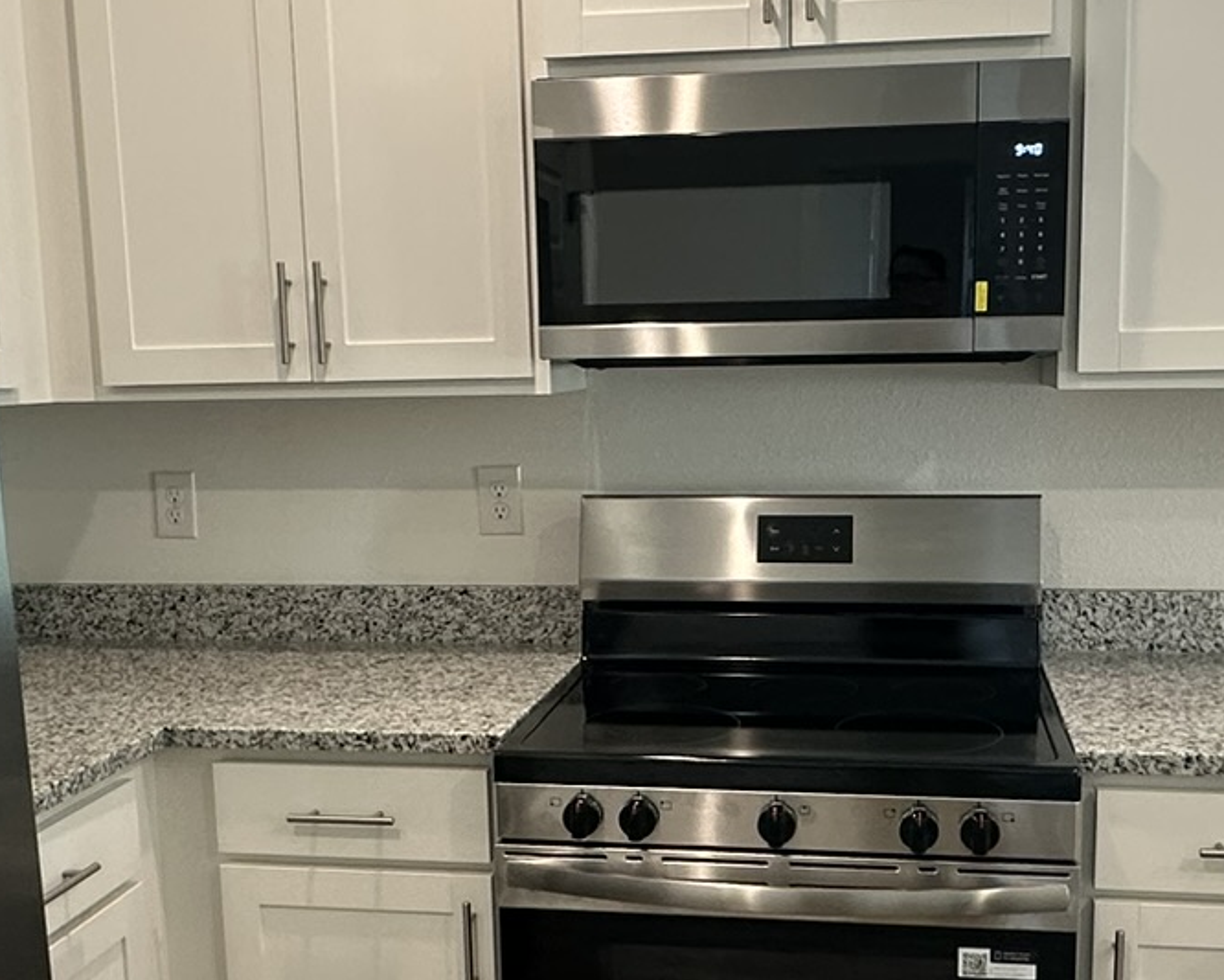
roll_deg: +0.7
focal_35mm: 42
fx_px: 1522
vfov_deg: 35.6
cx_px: 652
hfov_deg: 43.8
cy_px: 583
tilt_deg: -8.7
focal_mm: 2.22
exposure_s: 1/60
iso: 200
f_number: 2.2
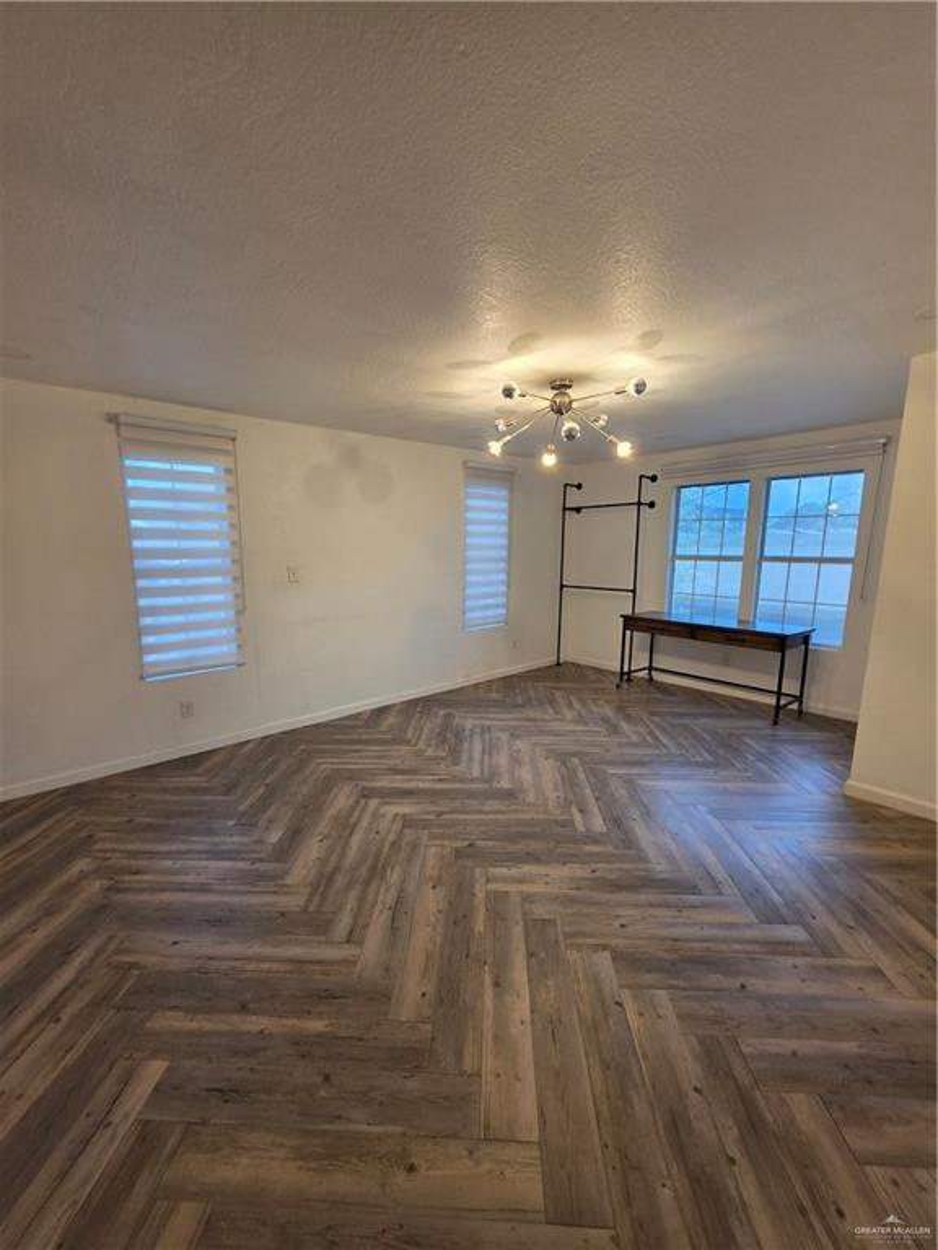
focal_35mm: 13
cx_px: 469
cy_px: 625
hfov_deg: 89.9
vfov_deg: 106.2
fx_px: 470
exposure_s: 1/120
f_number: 1.9
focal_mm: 2.2
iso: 200
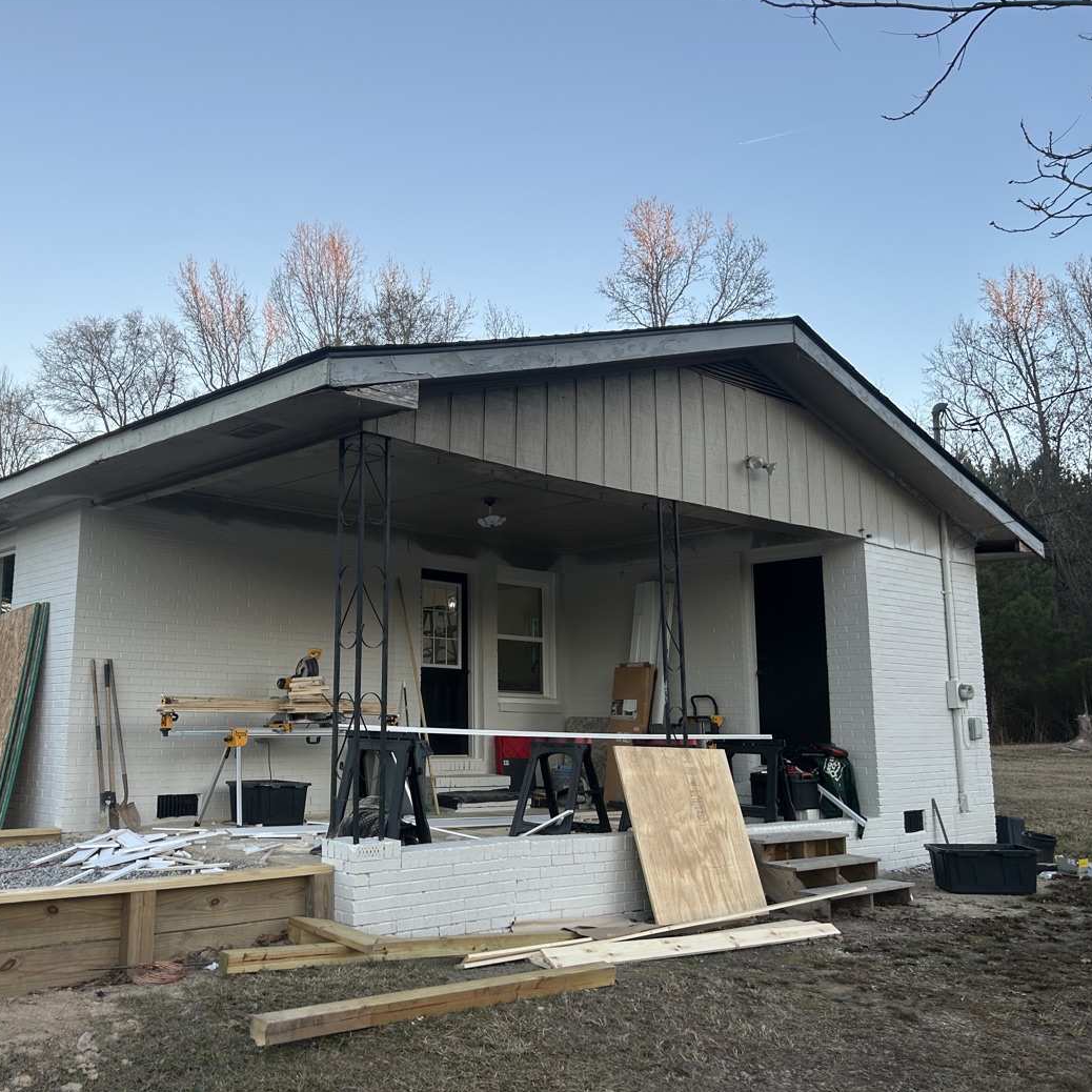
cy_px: 545
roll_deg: -0.9
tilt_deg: +10.0
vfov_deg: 52.5
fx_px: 1106
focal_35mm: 31
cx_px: 376
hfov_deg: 51.7
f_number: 1.5
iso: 50
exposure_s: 1/314
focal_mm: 5.7
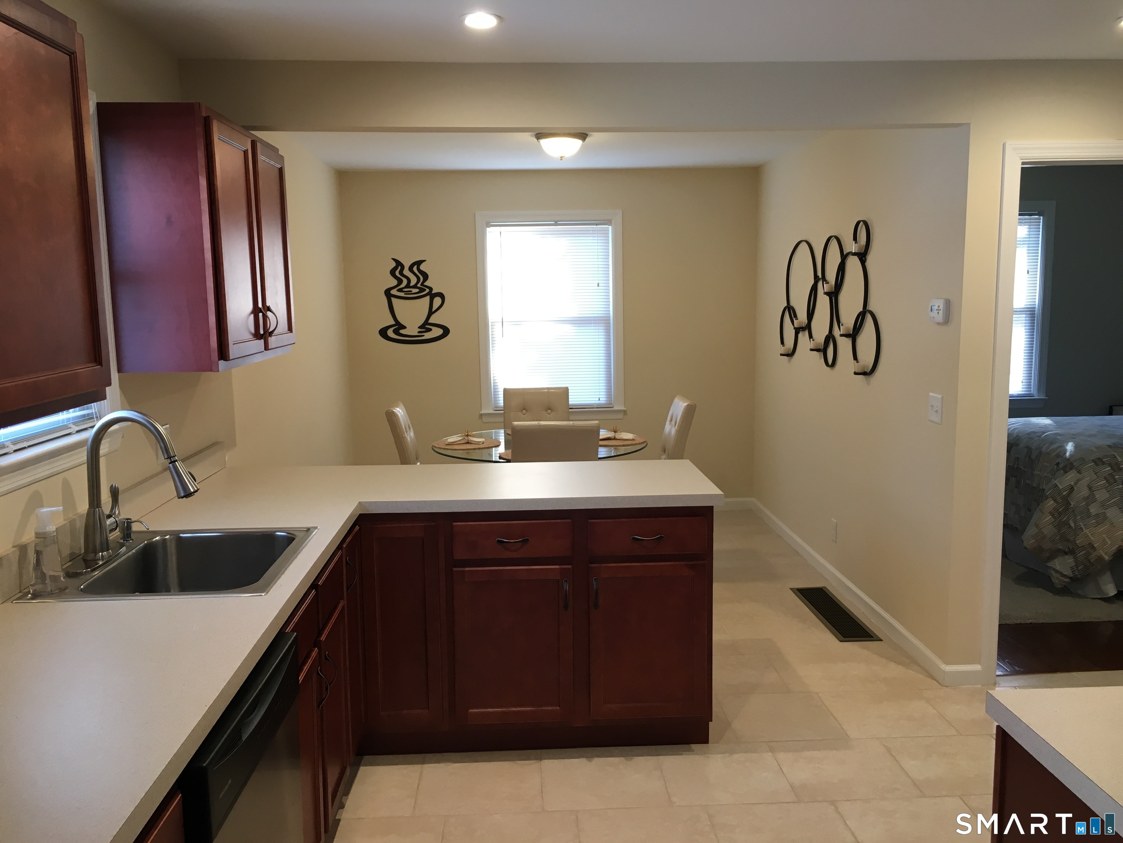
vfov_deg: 48.2
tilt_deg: -8.1
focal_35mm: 29
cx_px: 562
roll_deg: +0.7
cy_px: 422
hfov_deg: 61.7
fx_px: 941
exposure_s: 1/33
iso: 80
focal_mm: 4.15
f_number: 2.2
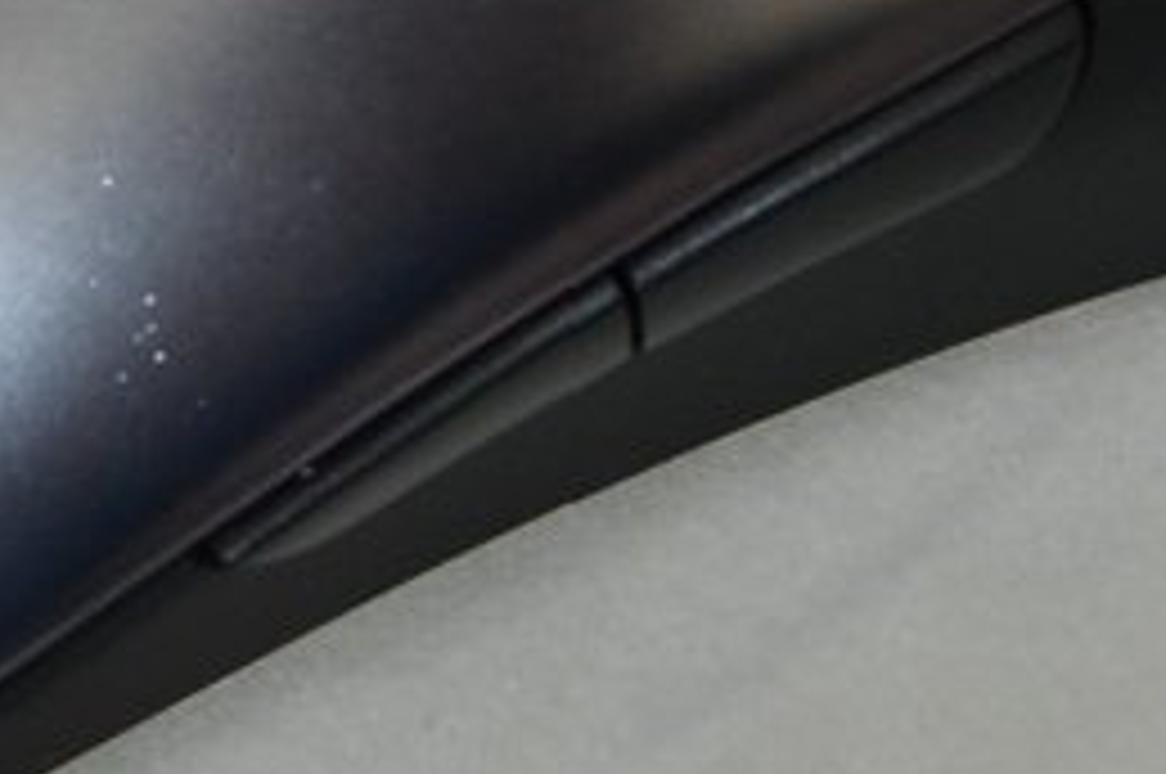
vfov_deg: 2.5
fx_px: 17968
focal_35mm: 555
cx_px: 558
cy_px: -464
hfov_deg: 3.7
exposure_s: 1/20
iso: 400
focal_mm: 75
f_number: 9
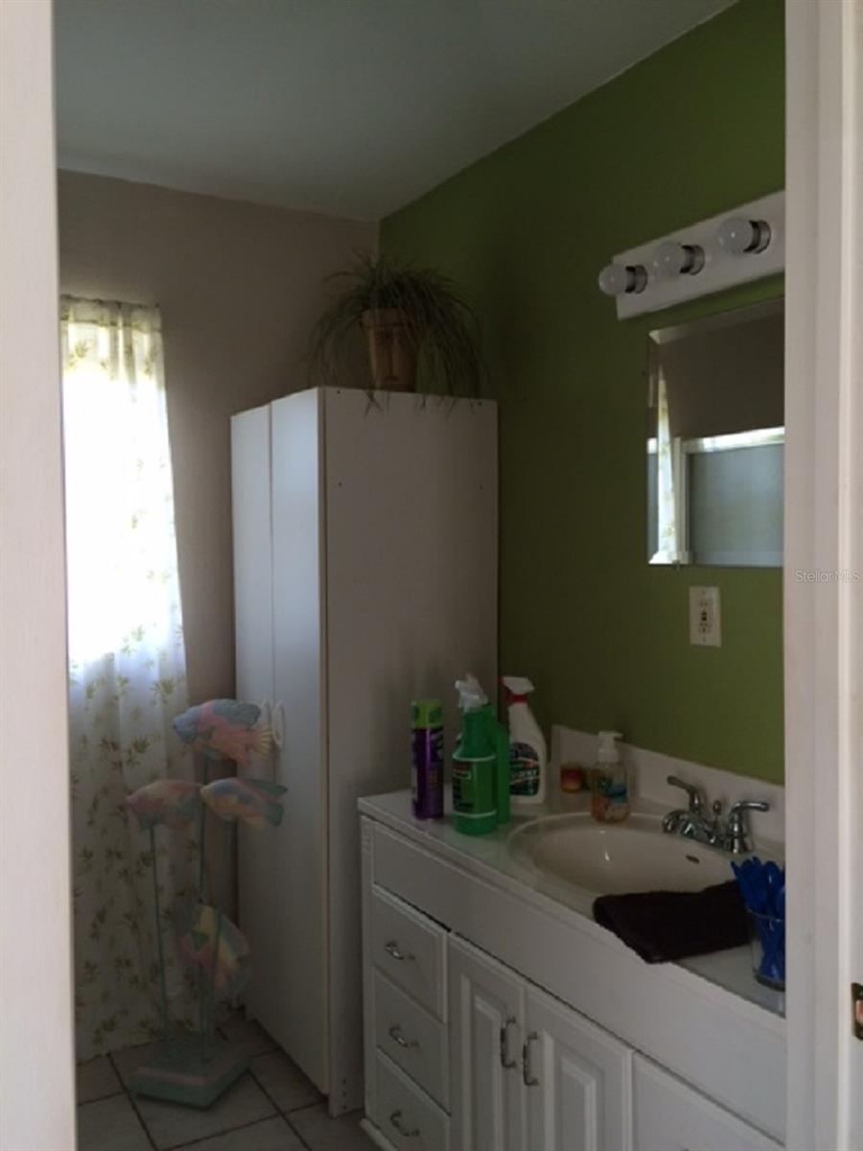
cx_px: 432
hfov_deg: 48.2
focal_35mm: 29
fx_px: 964
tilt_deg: -3.8
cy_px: 576
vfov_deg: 61.7
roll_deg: +1.3
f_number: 2.2
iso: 40
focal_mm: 4.15
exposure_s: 1/30
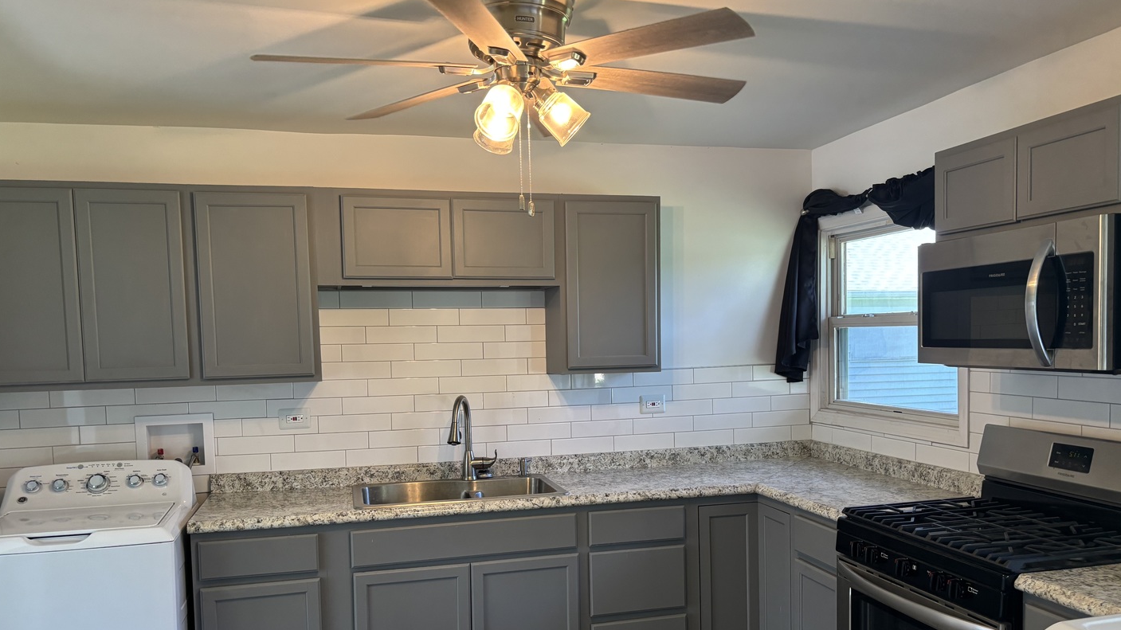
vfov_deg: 39.9
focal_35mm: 29
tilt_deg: -3.1
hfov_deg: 66.1
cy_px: 398
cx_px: 555
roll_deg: +1.1
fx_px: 862
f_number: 1.6
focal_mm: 5.96
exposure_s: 1/60
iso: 160
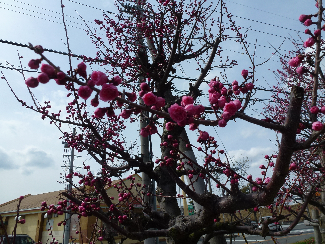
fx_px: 225
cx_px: 162
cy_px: 122
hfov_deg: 71.6
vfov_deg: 56.8
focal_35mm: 24
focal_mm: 4.3
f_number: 4
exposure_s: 1/1300
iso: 100
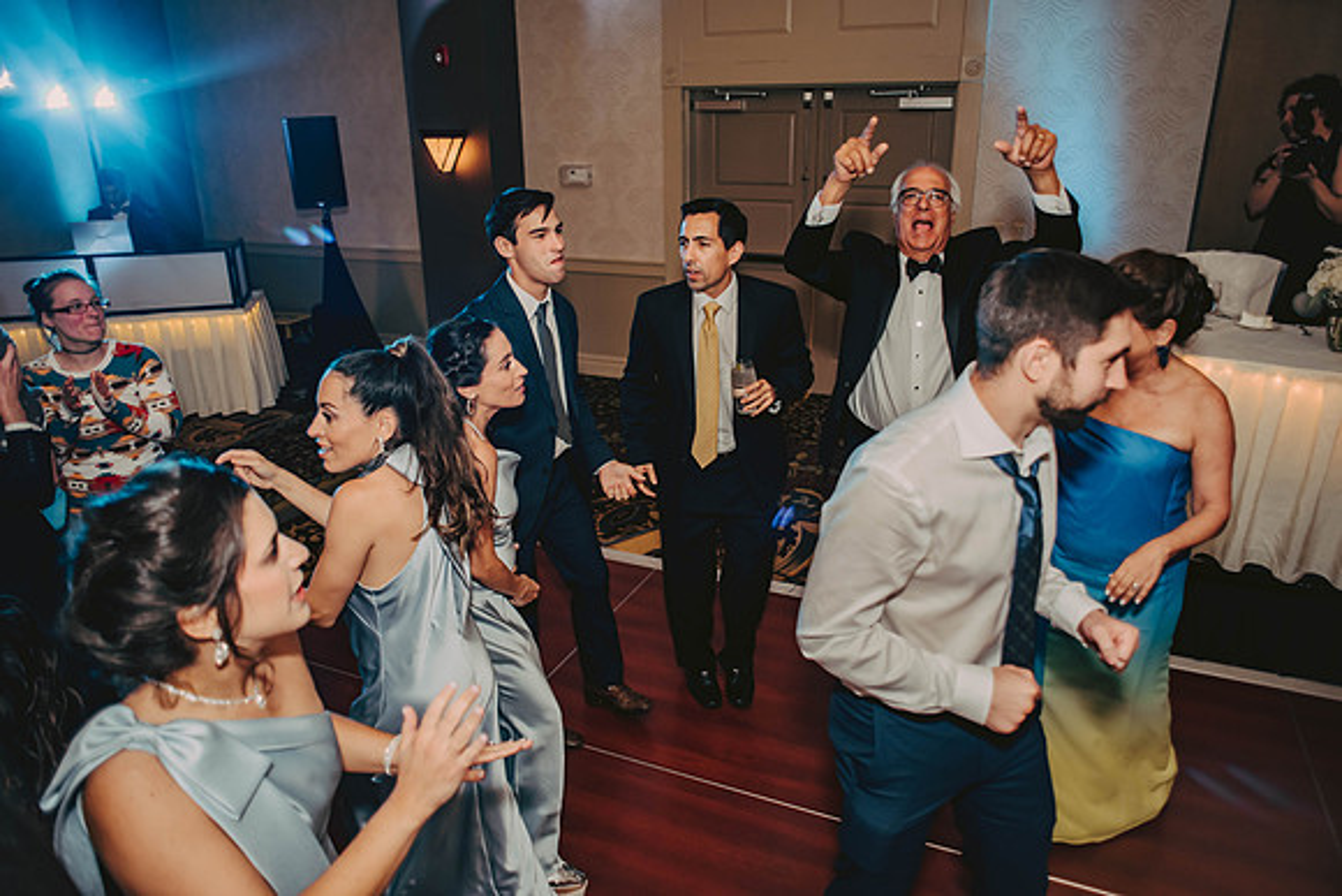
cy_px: 448
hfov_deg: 73.7
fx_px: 895
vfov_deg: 53.2
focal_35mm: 24
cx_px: 671
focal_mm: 24
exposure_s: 1/100
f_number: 2.8
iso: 800
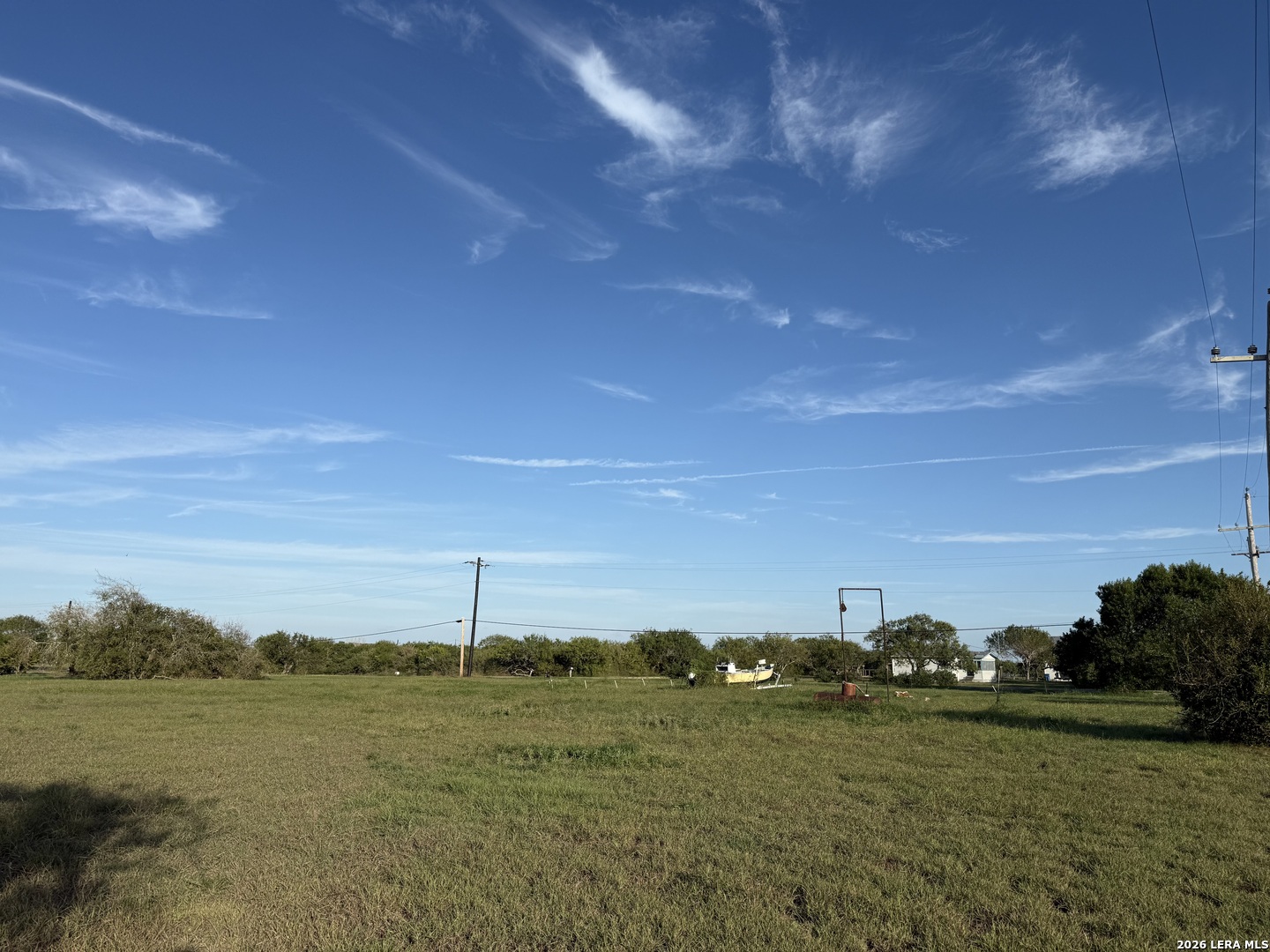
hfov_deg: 71.6
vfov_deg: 56.8
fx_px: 881
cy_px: 476
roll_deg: -0.3
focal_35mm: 24
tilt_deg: +12.1
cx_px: 635
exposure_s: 1/5714
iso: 80
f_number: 1.78
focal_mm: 6.76
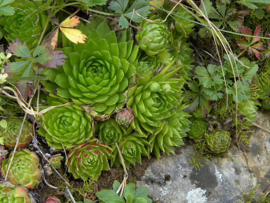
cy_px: 102
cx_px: 135
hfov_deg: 41.2
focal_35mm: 46
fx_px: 359
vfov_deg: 31.5
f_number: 3.2
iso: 100
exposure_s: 1/60
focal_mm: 8.2
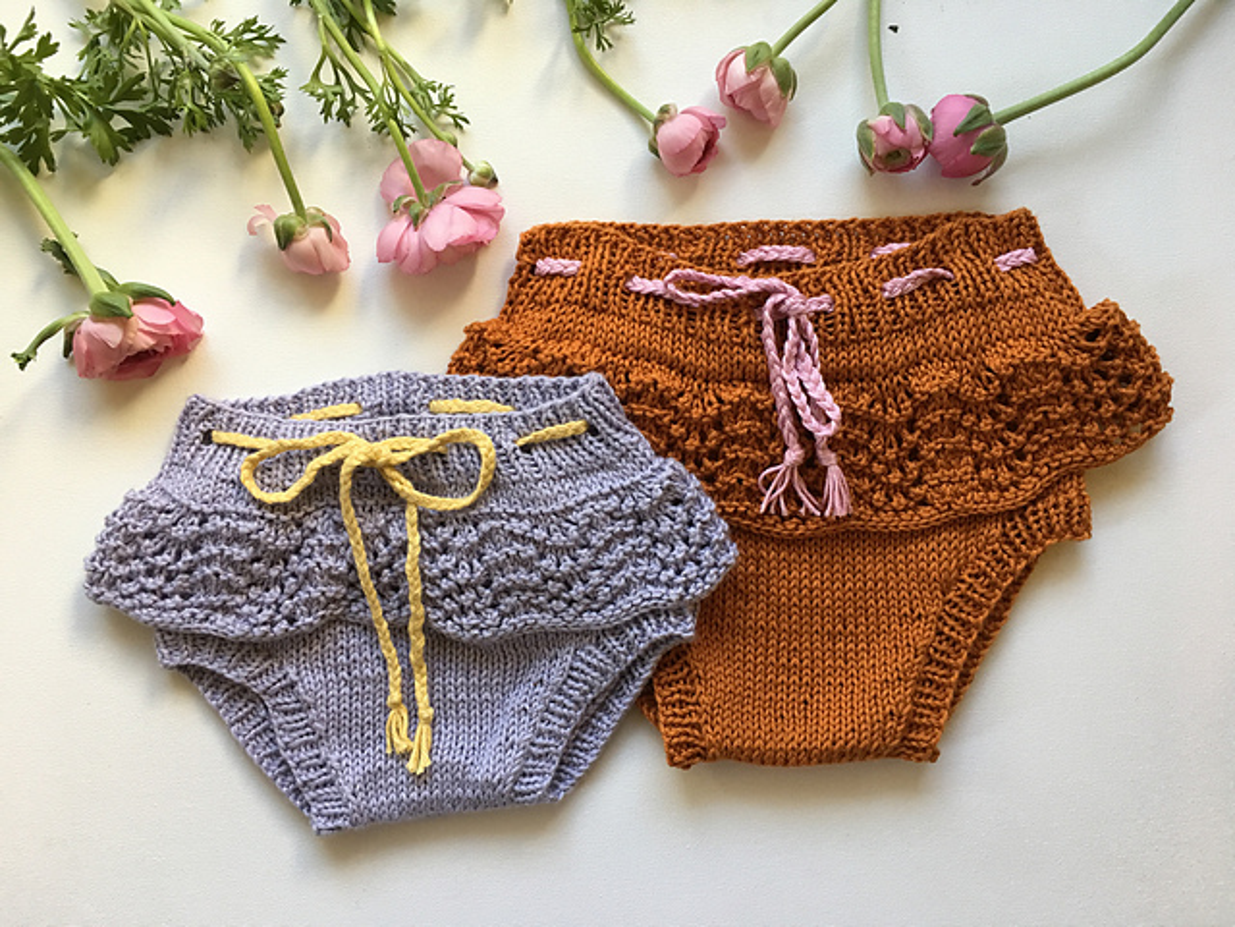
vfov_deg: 48.2
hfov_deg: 61.7
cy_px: 464
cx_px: 618
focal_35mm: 29
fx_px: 1035
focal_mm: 4.15
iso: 40
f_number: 2.2
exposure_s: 1/30
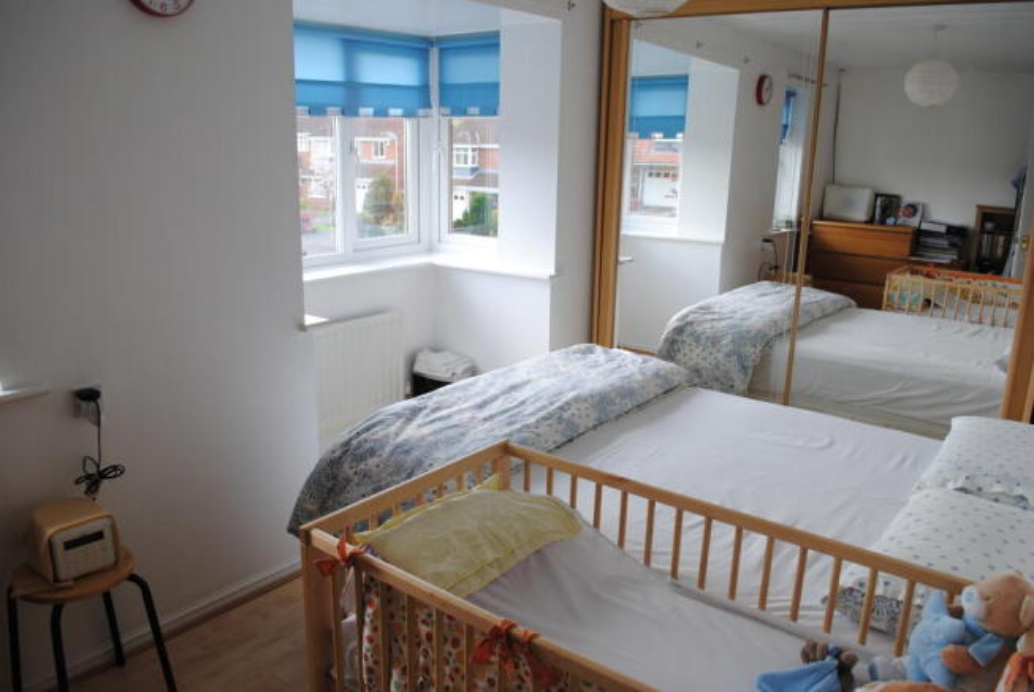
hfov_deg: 67.3
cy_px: 346
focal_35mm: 27
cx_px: 517
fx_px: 776
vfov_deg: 48.0
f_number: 5.6
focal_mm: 18
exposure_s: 1/125
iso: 200
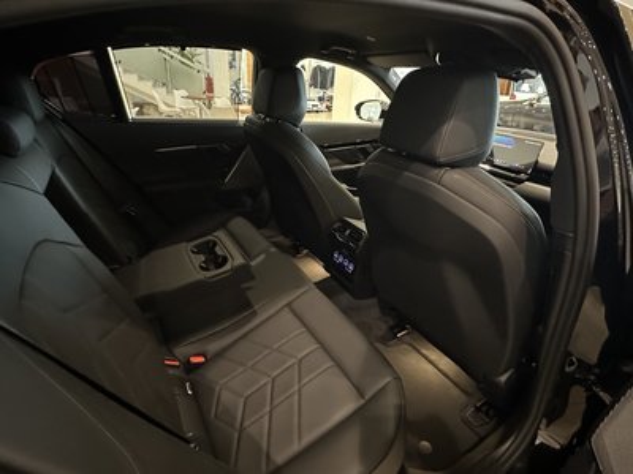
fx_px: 256
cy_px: 237
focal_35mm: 14
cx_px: 316
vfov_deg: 85.7
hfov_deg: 102.1
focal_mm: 2.22
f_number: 2.2
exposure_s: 1/25
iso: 1000
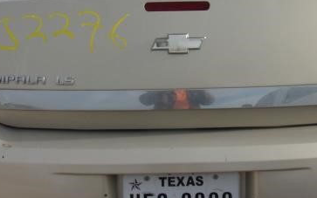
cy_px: 64
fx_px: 484
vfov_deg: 23.0
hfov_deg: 36.1
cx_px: 196
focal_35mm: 56
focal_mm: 4.3
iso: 80
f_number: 3.3
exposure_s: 1/950
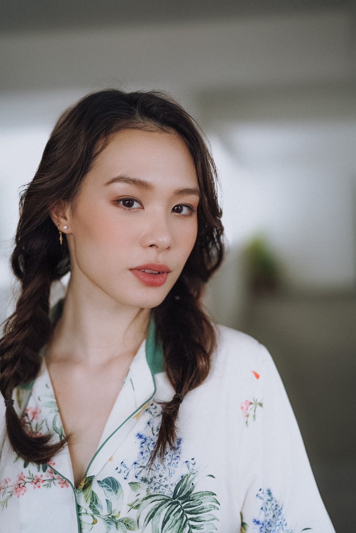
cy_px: 266
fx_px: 740
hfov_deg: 27.0
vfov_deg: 39.6
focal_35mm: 50
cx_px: 178
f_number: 1.4
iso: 100
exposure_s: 1/400
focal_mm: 50
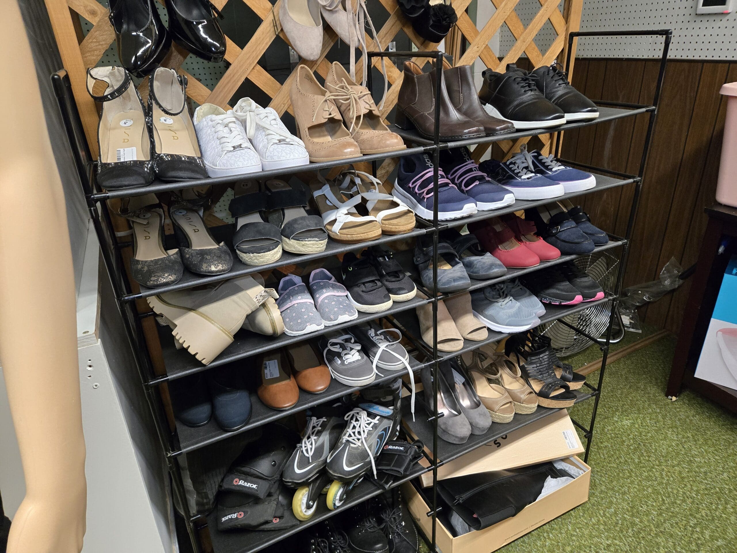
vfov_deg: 58.9
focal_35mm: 23
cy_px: 276
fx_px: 490
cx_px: 368
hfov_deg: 73.9
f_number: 1.8
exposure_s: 1/120
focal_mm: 5.4
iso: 640
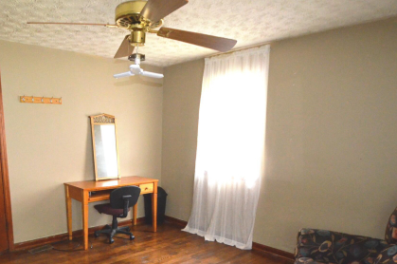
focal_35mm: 27
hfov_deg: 65.3
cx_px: 126
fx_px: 297
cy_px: 196
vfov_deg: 46.2
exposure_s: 1/60
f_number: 3.5
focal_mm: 10
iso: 3200
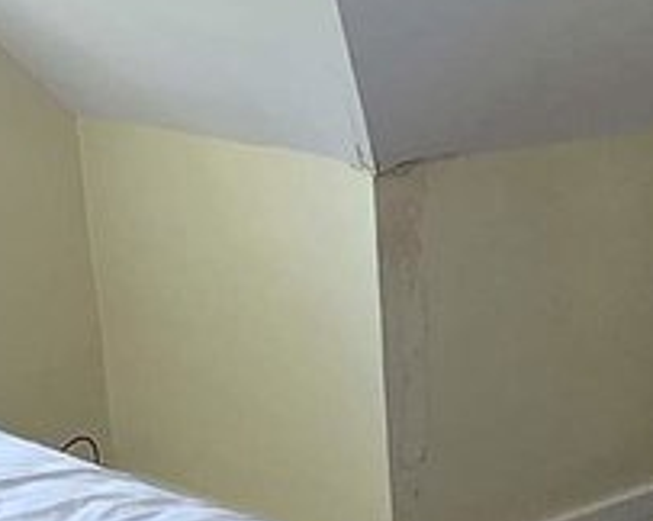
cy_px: 598
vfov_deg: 14.9
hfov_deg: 17.7
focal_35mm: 100
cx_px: 907
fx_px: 1931
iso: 125
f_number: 2.2
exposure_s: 1/60
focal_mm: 2.2
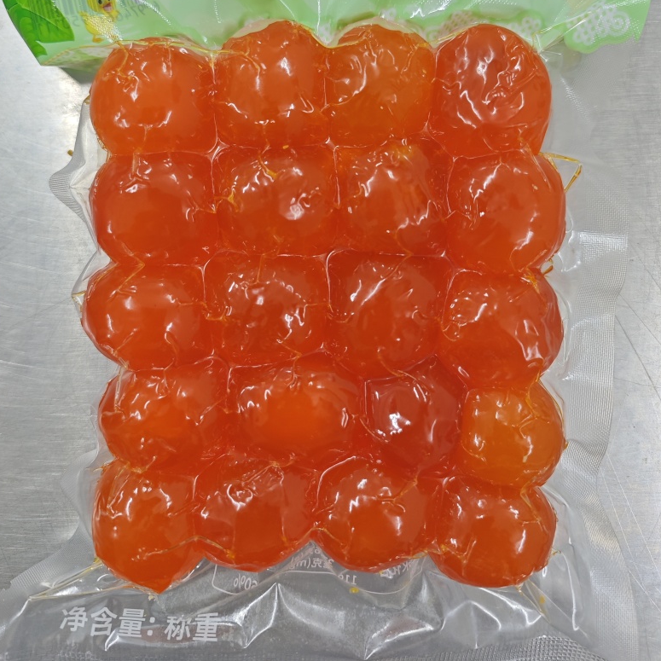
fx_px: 605
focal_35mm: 28
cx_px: 332
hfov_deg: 57.3
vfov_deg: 55.9
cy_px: 212
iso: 400
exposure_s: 1/100
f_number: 1.9
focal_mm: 8.7
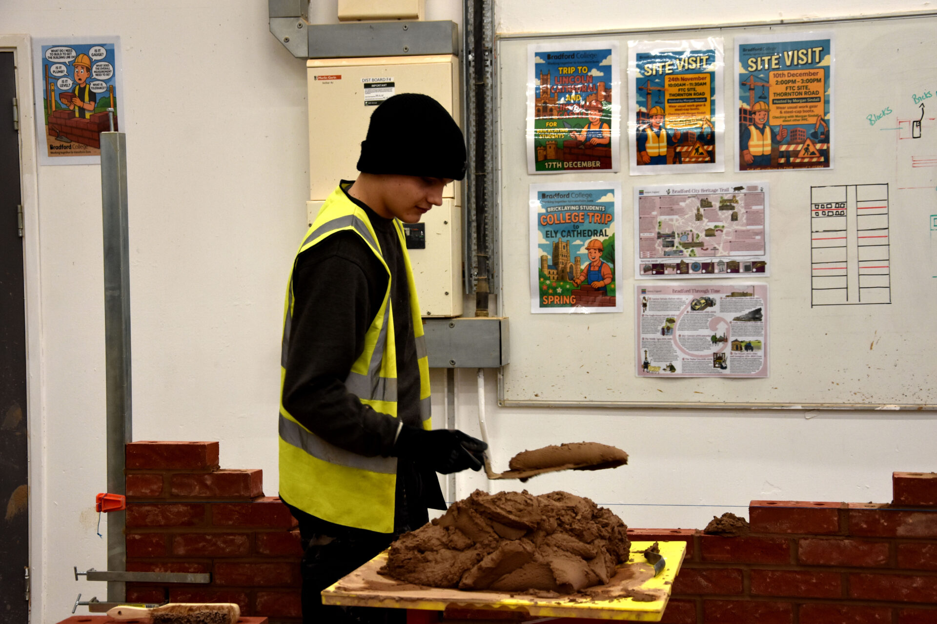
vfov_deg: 18.9
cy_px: 312
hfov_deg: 28.1
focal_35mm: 72
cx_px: 468
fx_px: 1874
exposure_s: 1/100
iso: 800
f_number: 5
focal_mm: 48
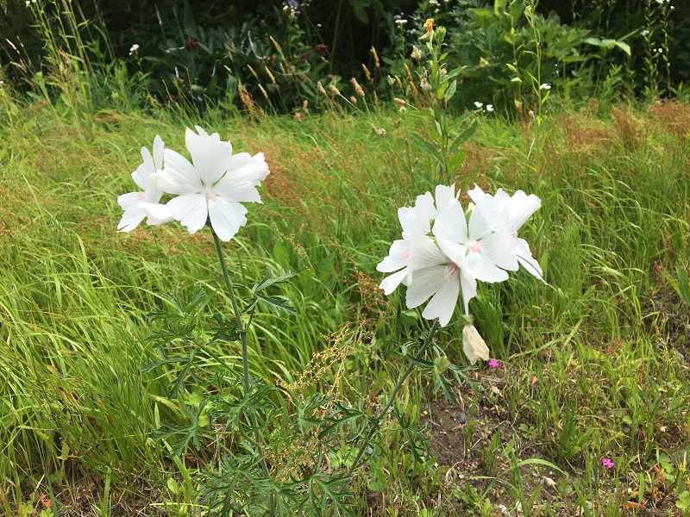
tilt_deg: -7.9
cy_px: 258
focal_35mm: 29
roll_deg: +8.9
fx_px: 578
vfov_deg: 48.2
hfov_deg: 61.7
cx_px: 345
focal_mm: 4.15
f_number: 2.2
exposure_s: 1/1261
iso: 25
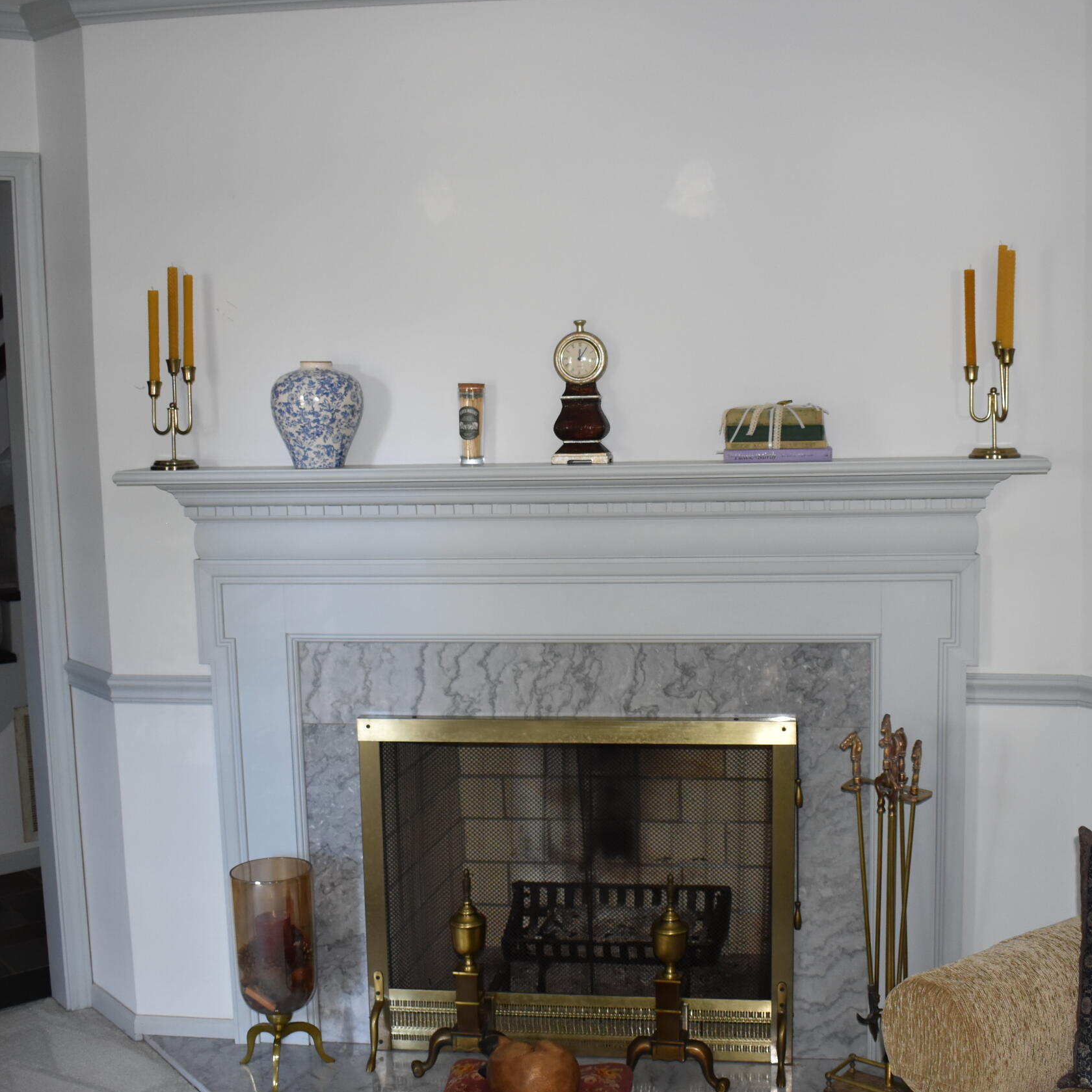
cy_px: 554
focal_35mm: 41
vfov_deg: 40.9
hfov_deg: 40.9
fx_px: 1463
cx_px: 590
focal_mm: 18
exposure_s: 1/60
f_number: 4
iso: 800
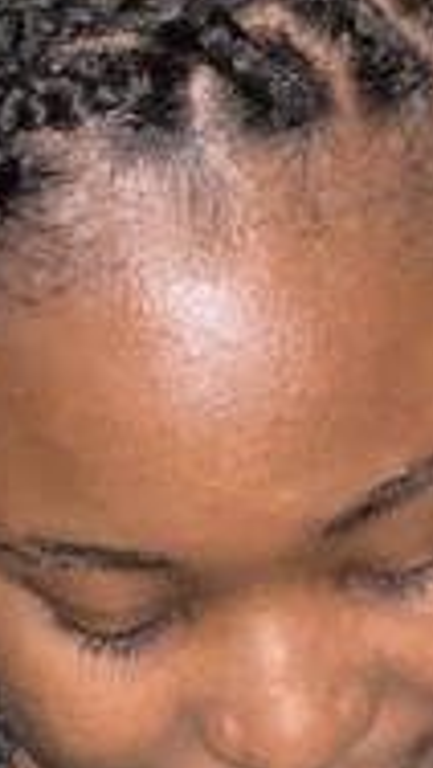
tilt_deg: -23.6
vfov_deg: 11.8
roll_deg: +3.2
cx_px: 339
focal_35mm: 181
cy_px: 633
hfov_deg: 6.7
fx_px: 3688
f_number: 2
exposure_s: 1/34
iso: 320
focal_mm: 6
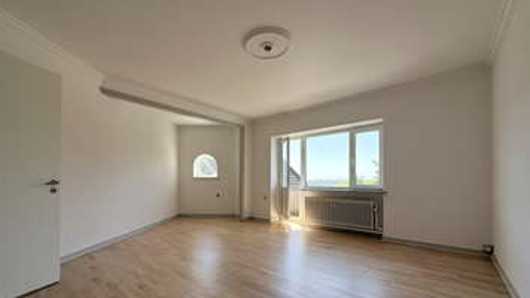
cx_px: 255
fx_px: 225
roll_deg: -0.3
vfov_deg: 66.4
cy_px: 179
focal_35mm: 16
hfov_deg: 99.3
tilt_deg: +0.3
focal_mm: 2.22
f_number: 2.2
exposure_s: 1/340
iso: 64
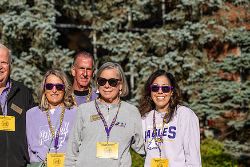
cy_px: 110
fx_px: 848
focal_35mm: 122
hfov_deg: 16.7
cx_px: 85
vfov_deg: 11.2
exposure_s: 1/1250
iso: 100
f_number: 4.5
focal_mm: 92
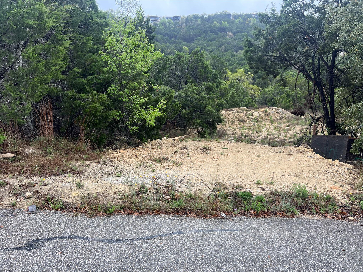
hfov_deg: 67.3
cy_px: 136
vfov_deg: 53.1
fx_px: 273
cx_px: 182
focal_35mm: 26
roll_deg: +5.1
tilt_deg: -11.2
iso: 50
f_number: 1.5
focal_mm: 5.7
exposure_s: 1/466
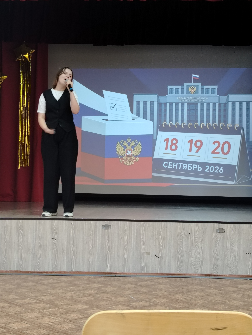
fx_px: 612
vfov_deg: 30.7
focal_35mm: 63
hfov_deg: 23.3
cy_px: 168
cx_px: 126
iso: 616
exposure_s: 1/33.3
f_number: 1.75
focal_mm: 5.25
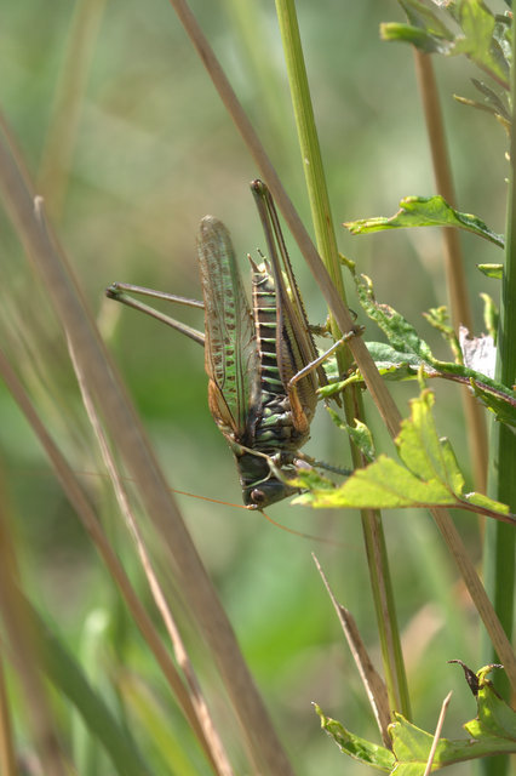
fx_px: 3390
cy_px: 388
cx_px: 258
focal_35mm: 158
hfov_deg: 8.7
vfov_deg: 13.0
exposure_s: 1/250
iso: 250
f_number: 10
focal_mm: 105
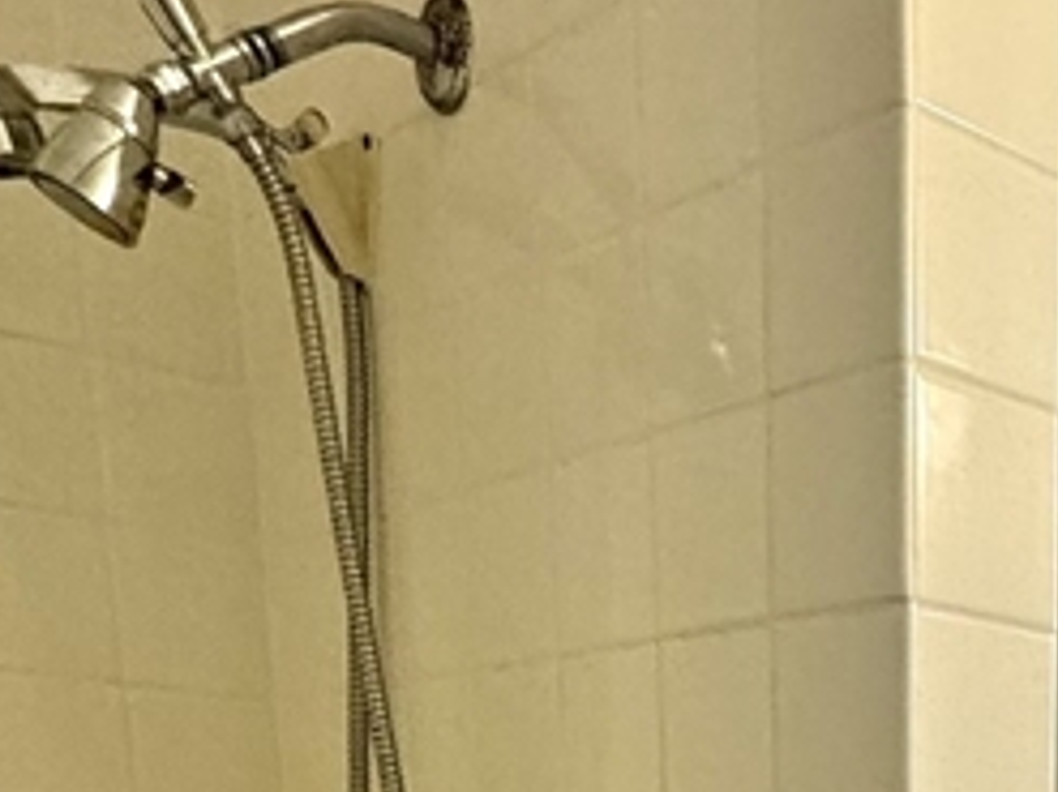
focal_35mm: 58
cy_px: 1400
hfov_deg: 30.2
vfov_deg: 19.4
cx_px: 1135
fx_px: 1772
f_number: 2.2
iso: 320
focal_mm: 2.22
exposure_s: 1/120
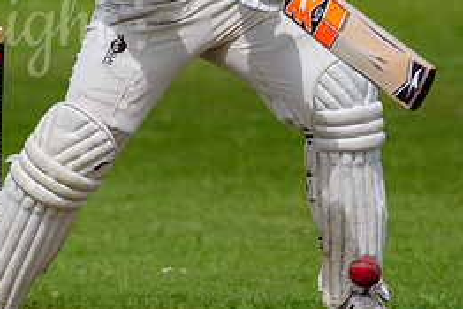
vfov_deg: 0.6
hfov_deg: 0.9
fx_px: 30123
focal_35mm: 2341
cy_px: -64
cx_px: -9
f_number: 5.6
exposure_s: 1/2000
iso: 250
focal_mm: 400
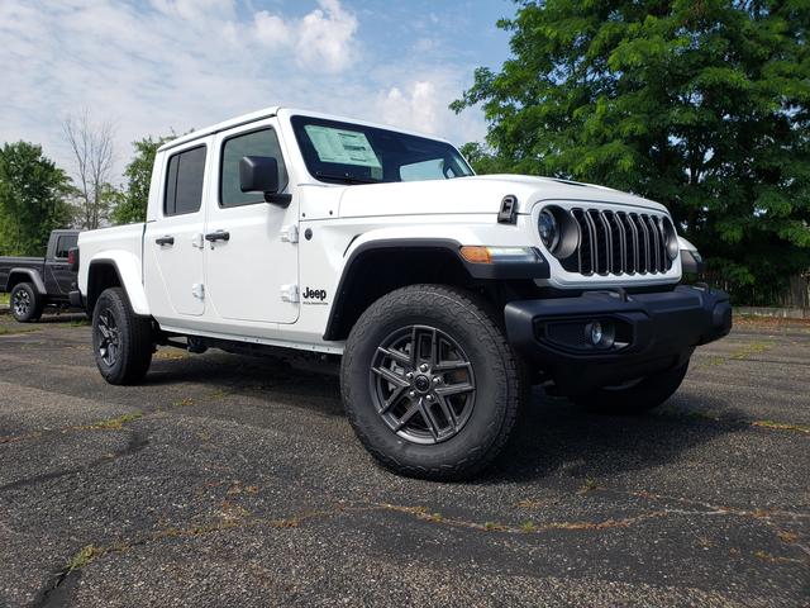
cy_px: 304
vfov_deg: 53.1
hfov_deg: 67.3
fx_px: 608
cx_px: 405
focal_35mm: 26
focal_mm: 4.3
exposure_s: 1/1148
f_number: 2.4
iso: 50
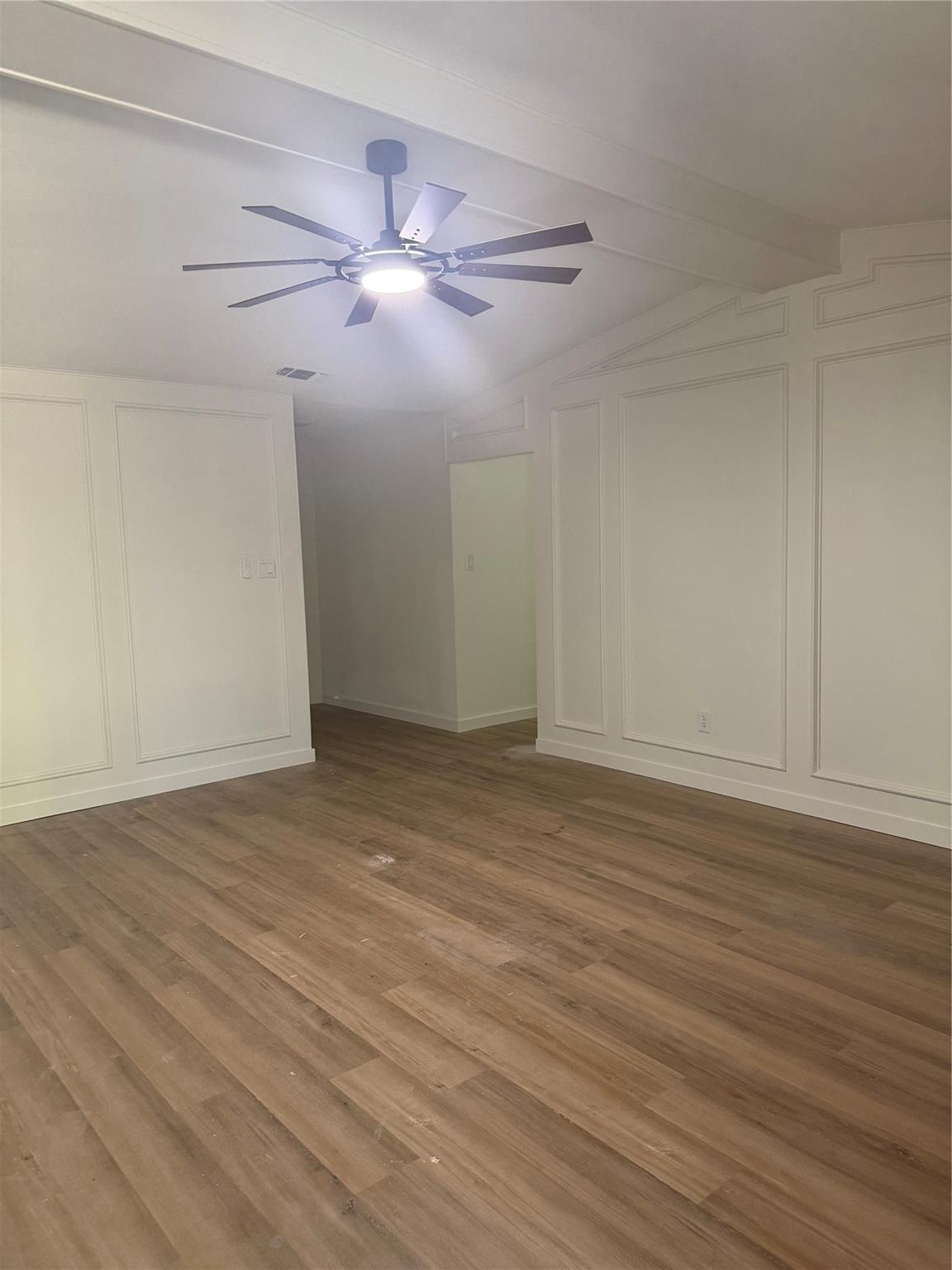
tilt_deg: -5.2
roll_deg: +1.5
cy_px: 635
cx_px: 476
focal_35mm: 24
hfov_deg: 56.8
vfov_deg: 71.6
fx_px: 880
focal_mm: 6.76
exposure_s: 1/60
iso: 320
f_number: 1.78
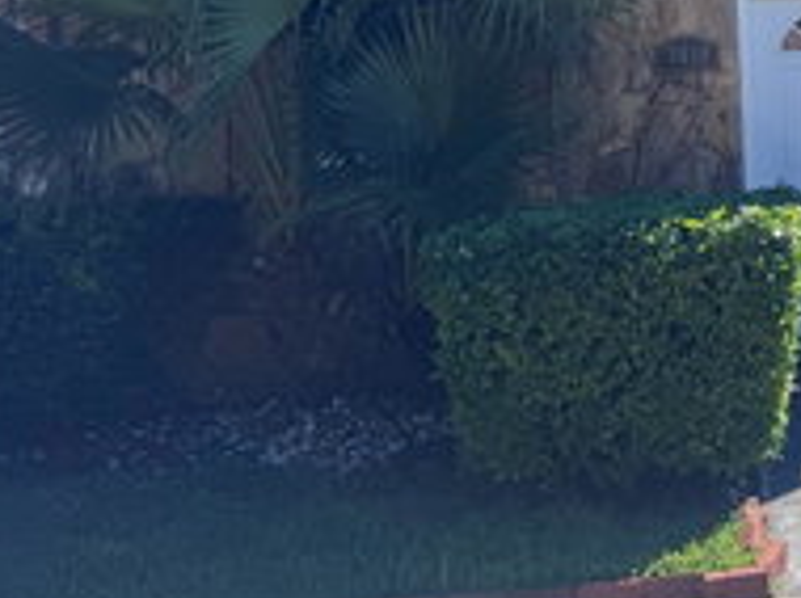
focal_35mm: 54
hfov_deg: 32.1
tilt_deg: +3.0
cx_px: 845
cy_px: 51
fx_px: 1248
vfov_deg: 26.0
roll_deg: +2.4
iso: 80
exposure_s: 1/4049
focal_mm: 6.76
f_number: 1.78
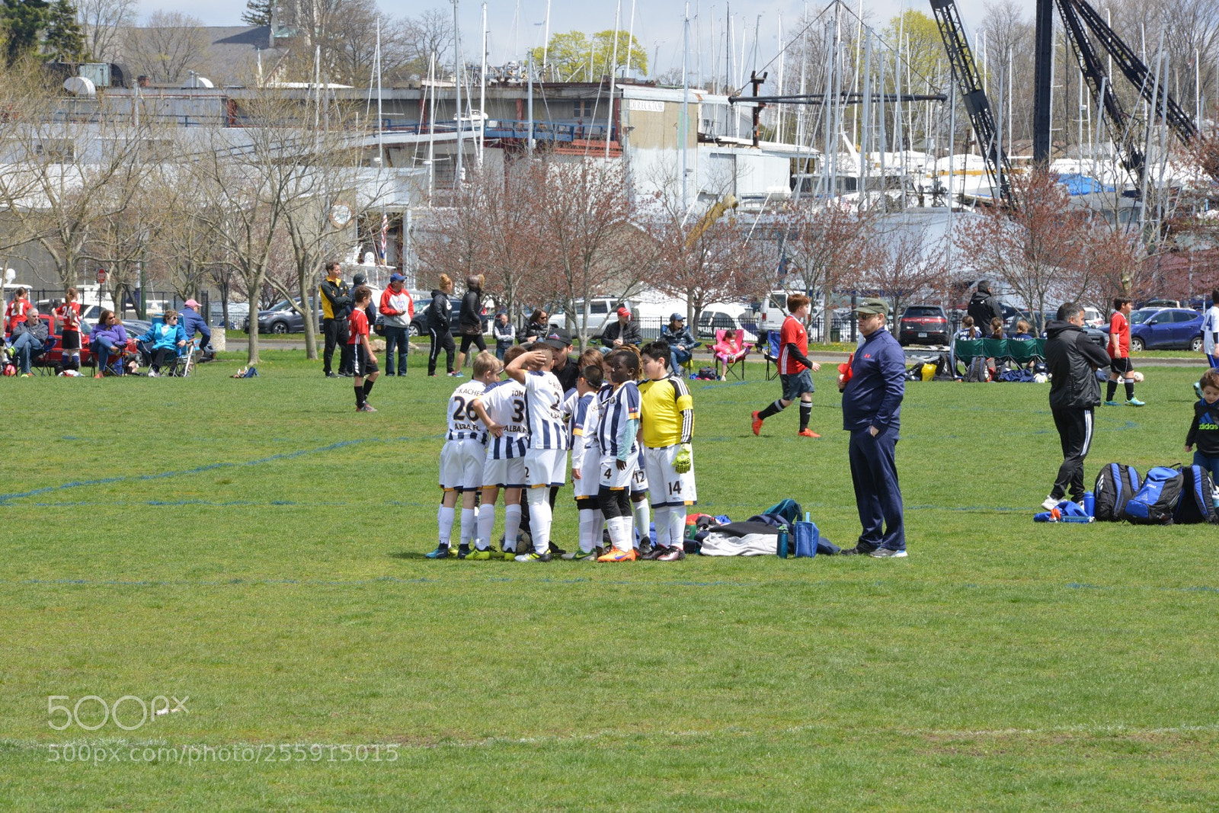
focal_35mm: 200
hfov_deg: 10.3
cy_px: 406
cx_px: 610
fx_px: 6772
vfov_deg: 6.9
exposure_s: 1/125
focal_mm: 200
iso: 560
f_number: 22
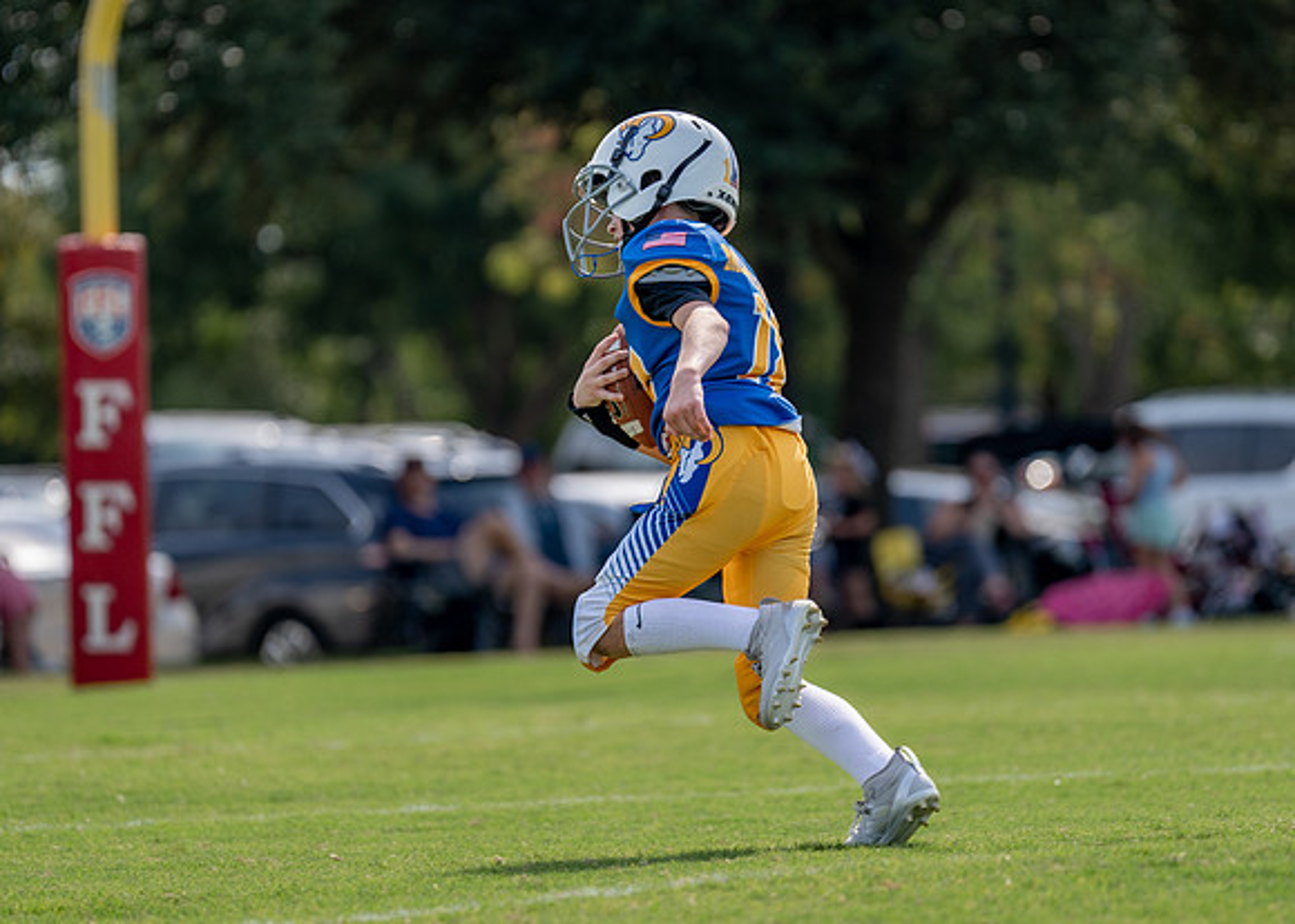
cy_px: 473
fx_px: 10382
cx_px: 669
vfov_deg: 5.1
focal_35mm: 282
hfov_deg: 7.1
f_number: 2.8
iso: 100
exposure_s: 1/2000
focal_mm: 200
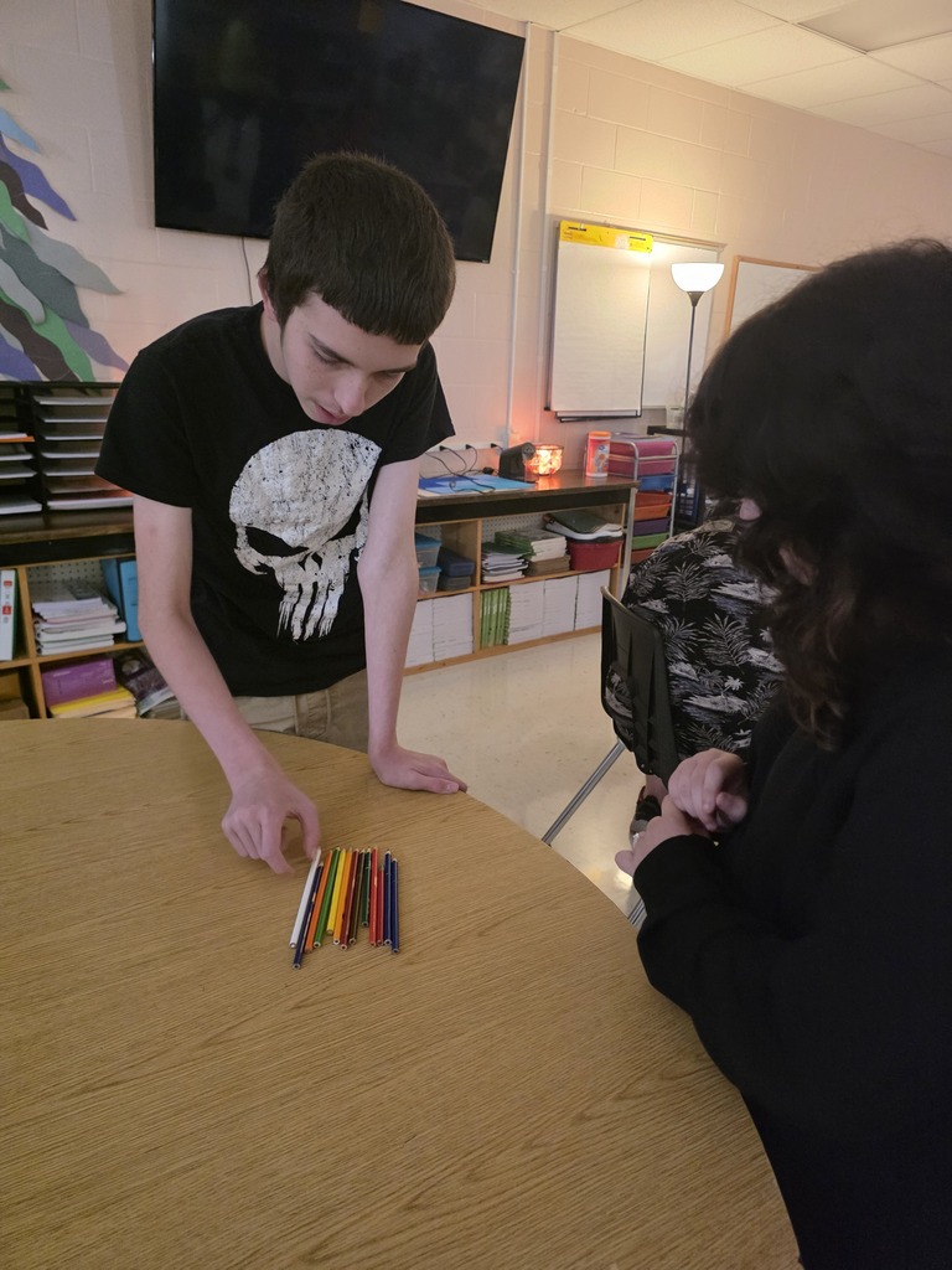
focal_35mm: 23
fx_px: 843
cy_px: 635
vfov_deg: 73.9
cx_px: 476
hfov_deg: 58.9
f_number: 1.7
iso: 1250
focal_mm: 6.3
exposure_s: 1/60
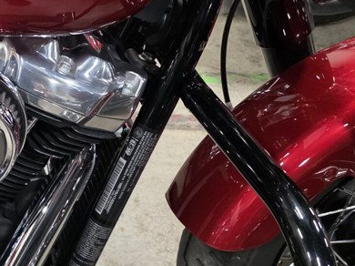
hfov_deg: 26.9
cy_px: 126
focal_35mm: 63
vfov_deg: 23.3
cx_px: -81
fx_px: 646
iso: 1600
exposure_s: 1/120
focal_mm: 6.3
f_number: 1.7
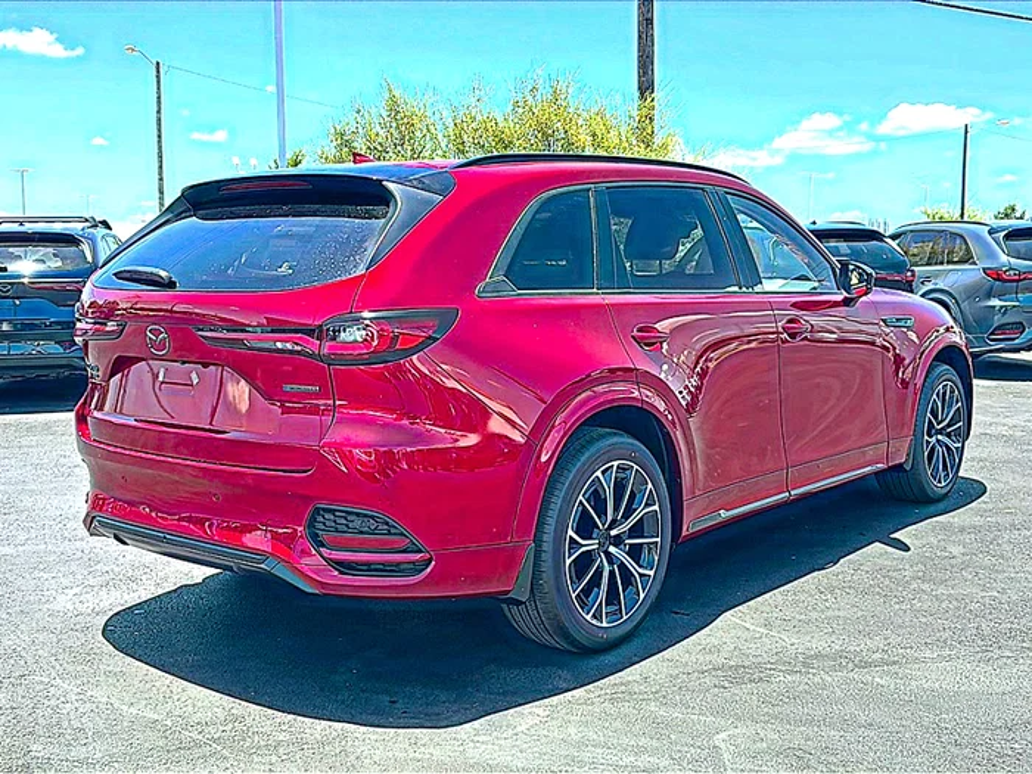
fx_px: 924
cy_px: 387
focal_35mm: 31
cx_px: 516
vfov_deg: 45.4
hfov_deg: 58.4
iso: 80
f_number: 1.78
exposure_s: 1/1342
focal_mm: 6.86
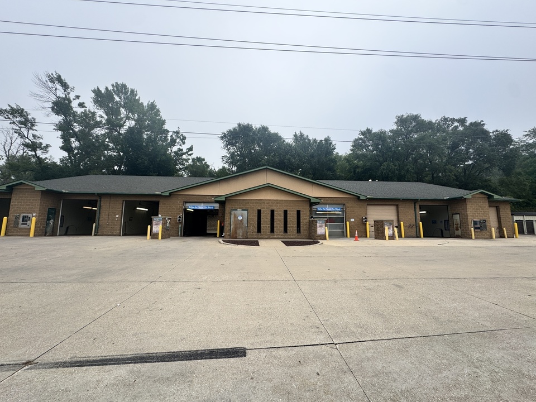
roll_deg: -0.4
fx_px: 217
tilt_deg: +6.9
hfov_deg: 102.1
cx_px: 268
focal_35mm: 14
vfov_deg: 85.7
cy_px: 201
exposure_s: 1/796
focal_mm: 2.22
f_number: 2.2
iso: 50
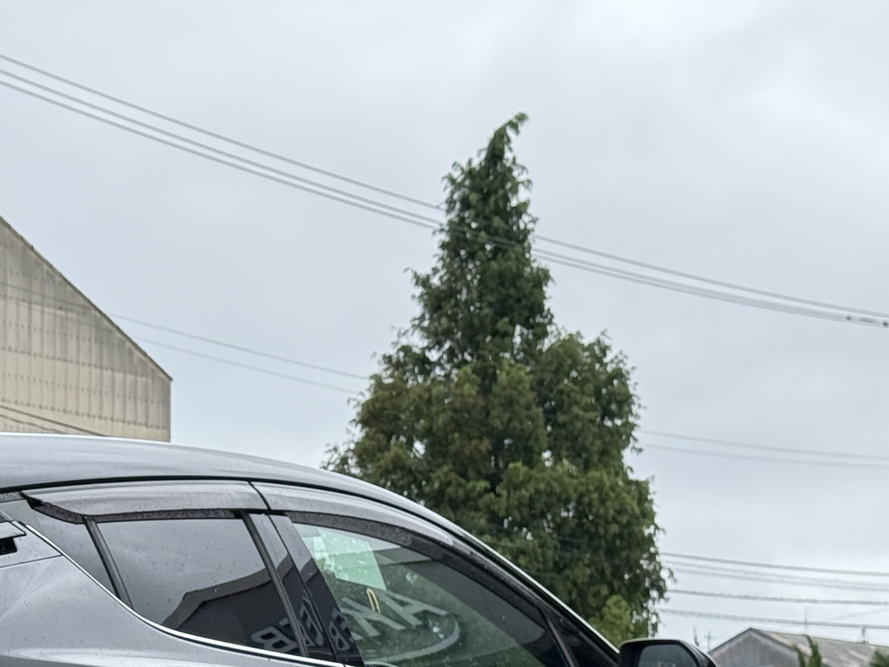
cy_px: 769
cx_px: -34
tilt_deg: +1.7
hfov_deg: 16.3
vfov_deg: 12.3
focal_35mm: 118
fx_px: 3030
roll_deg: -0.5
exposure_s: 1/1403
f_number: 1.78
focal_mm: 6.76
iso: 80
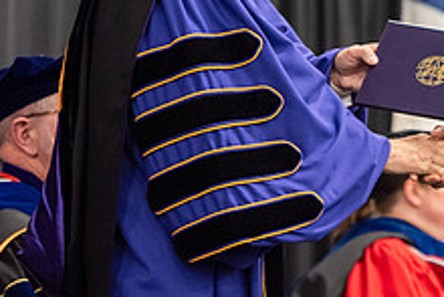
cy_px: -23
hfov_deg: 6.5
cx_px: 472
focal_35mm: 316
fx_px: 3900
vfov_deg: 4.3
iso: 3200
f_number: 3.2
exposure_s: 1/200
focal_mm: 120
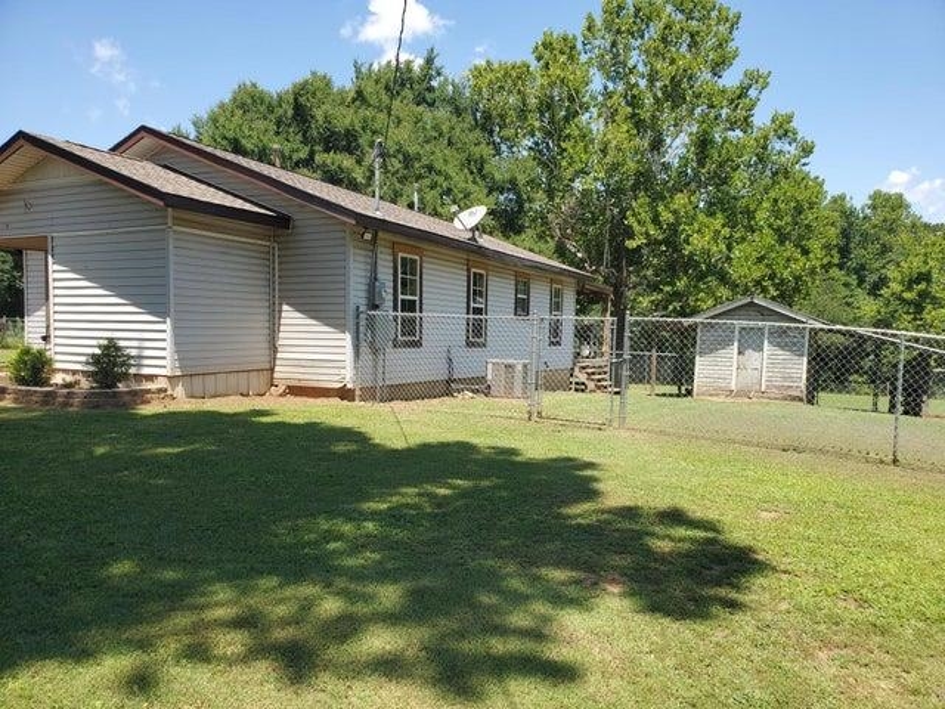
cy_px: 354
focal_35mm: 26
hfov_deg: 67.3
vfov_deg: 53.1
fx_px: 710
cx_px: 472
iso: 50
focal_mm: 4.3
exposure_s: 1/728
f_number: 2.4
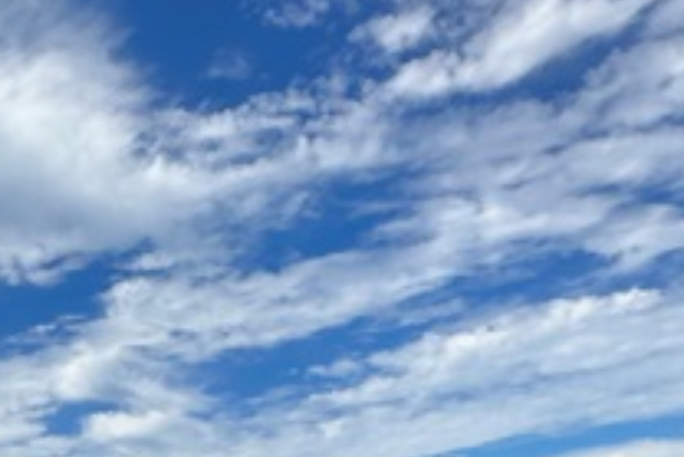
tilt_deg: -5.2
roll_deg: +3.4
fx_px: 1084
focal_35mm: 57
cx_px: -71
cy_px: 715
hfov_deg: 31.1
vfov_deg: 20.0
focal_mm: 2.22
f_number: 2.2
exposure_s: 1/3205
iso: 50
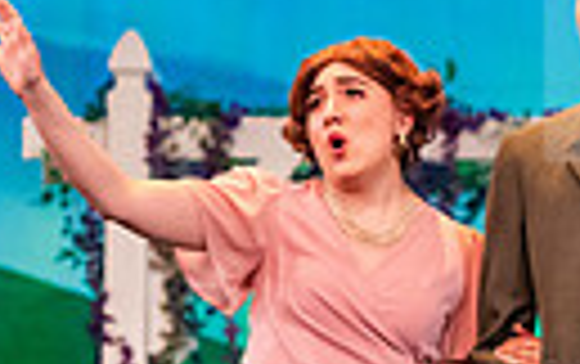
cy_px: 330
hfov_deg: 5.0
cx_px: 409
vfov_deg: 3.1
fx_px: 6679
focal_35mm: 422
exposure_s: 1/250
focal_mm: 92
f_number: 3.2
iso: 4000
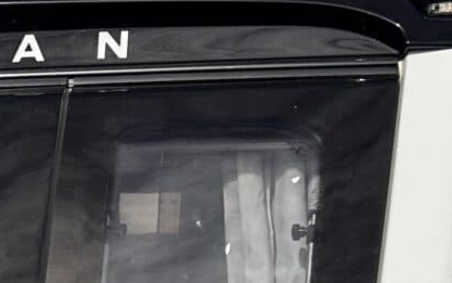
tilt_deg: -11.1
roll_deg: +0.4
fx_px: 1540
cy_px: 541
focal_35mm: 125
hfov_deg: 15.5
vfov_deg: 9.8
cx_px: -204
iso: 80
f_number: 1.78
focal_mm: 6.86
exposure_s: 1/15625
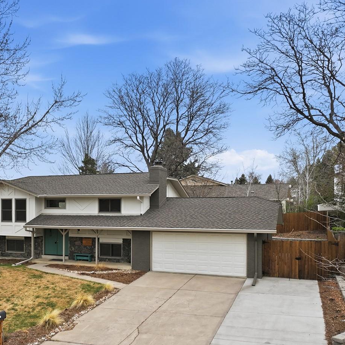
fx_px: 417
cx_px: 105
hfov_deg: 44.0
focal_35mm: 37
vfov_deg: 44.5
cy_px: 217
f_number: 2.8
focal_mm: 12.3
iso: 110
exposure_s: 1/1250
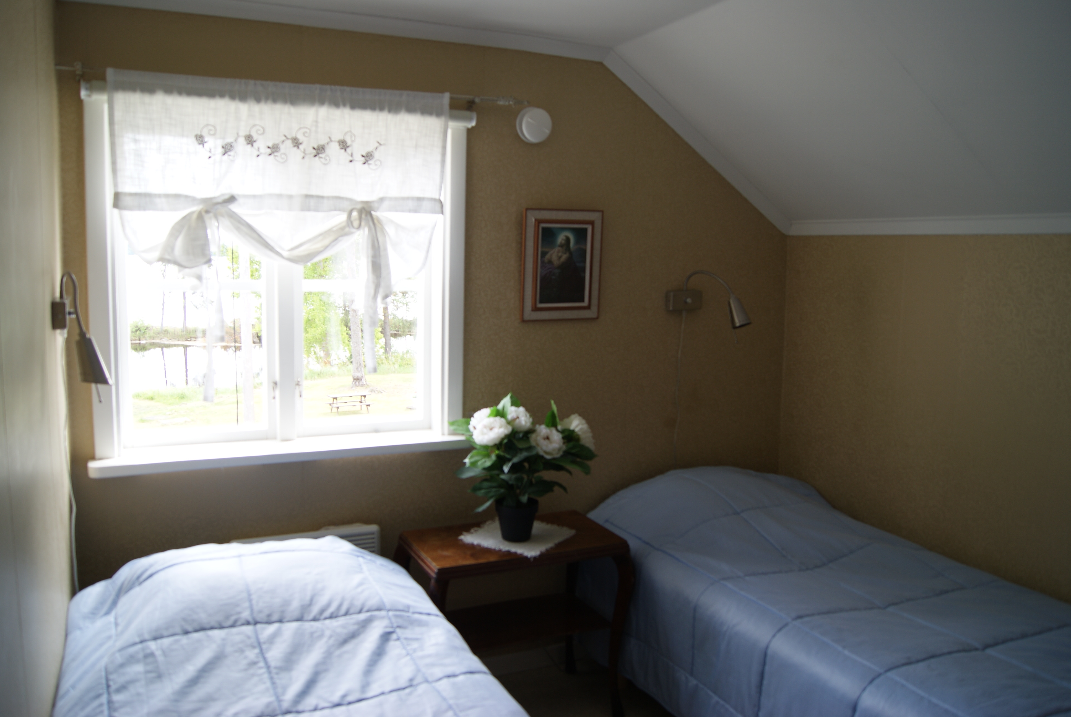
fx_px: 1162
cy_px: 358
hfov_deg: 49.5
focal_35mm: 39
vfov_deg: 34.3
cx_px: 536
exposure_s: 1/50
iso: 100
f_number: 4.5
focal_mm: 26
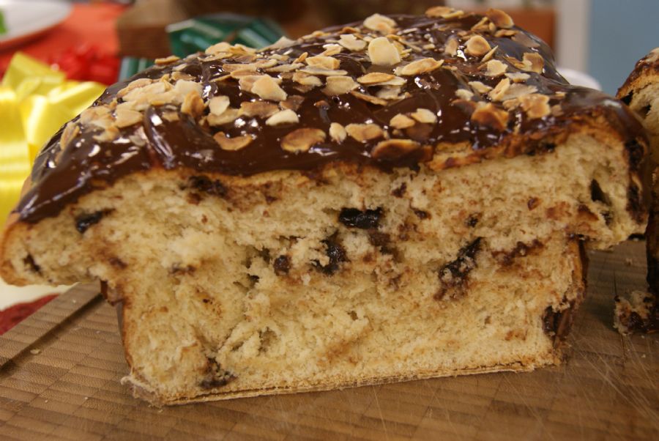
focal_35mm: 52
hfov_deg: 37.8
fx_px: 962
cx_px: 330
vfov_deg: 25.8
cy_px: 220
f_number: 4.5
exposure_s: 1/50
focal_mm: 35
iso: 400
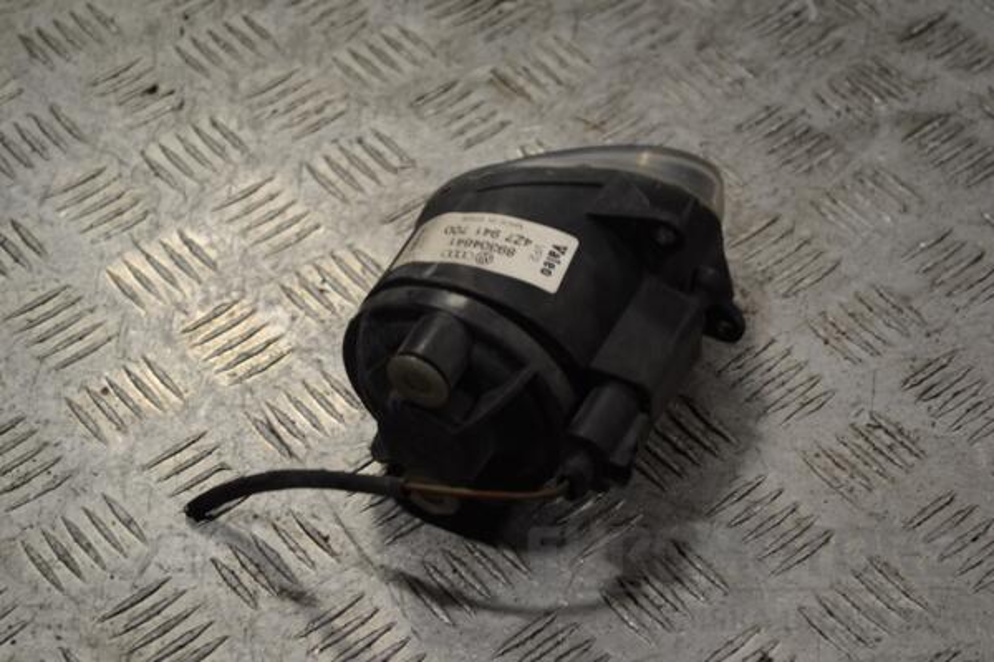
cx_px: 497
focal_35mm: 82
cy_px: 331
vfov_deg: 16.6
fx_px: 2278
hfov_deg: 24.6
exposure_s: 1/40
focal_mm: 55
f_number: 5.6
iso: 100
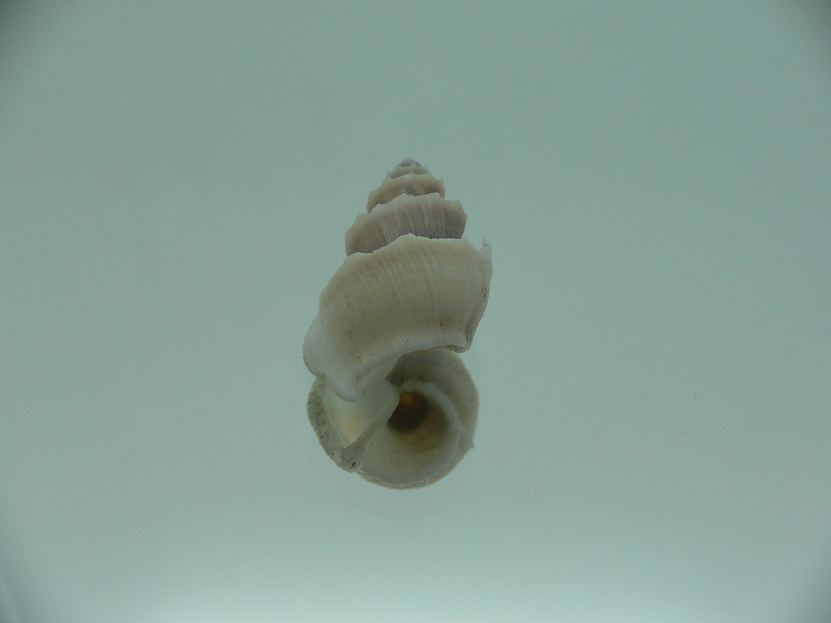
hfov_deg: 52.6
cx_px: 416
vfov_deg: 40.7
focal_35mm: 35
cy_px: 312
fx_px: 840
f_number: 2.8
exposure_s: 1/60
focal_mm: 4.6
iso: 80
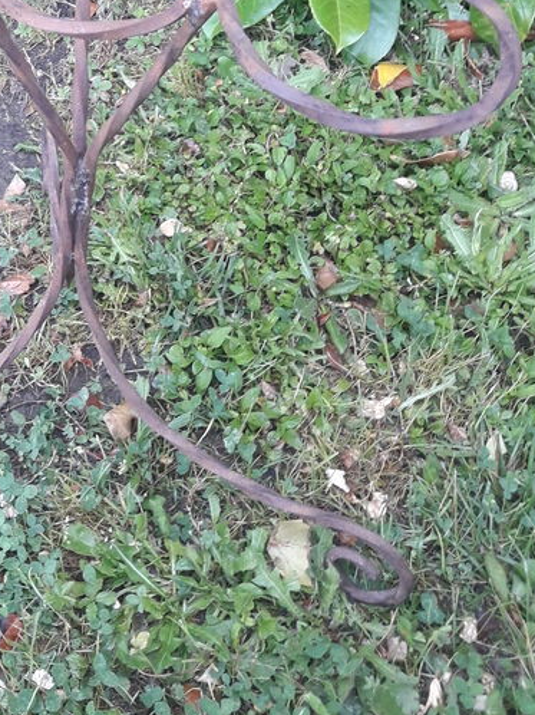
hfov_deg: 23.4
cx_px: 0
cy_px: 15
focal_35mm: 60
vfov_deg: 30.2
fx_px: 1237
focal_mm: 3.7
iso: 64
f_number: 1.9
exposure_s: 1/100
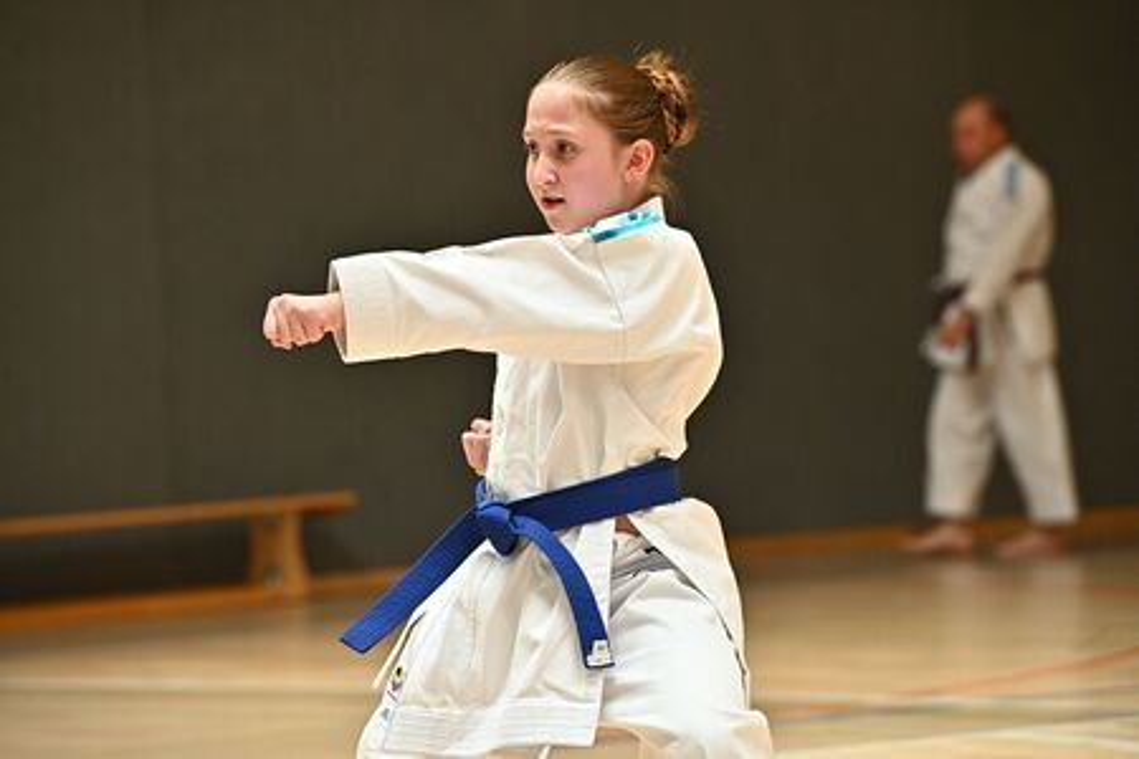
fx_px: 6327
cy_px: 380
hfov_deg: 10.3
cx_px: 570
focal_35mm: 200
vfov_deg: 6.9
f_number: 6.3
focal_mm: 200
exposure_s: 1/800
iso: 2000
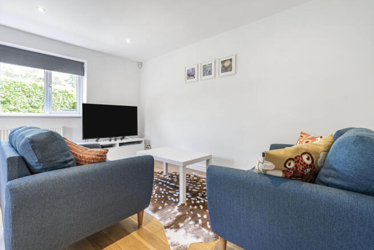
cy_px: 125
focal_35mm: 16
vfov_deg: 73.8
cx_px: 187
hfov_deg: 96.7
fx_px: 166
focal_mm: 16
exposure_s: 1/10
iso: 400
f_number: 8
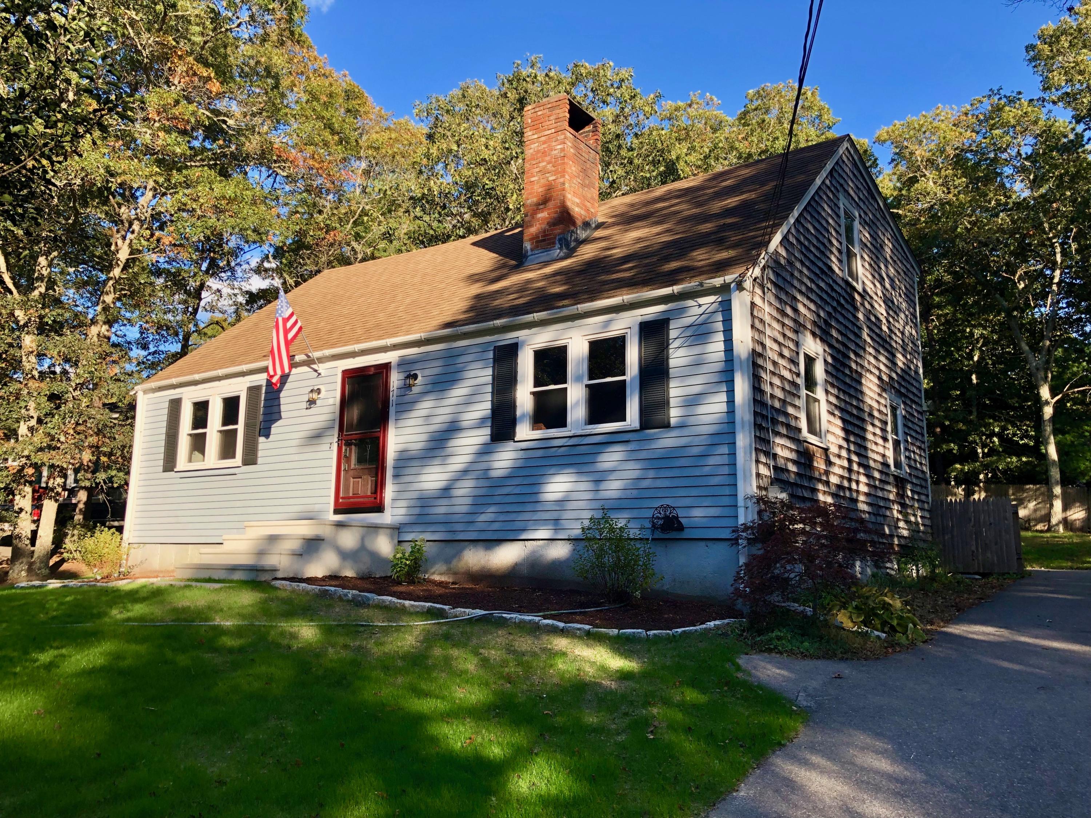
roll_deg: +0.1
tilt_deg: +11.6
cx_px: 546
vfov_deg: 49.7
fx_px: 882
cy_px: 409
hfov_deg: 63.4
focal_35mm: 28
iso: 20
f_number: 1.8
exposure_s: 1/470
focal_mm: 4
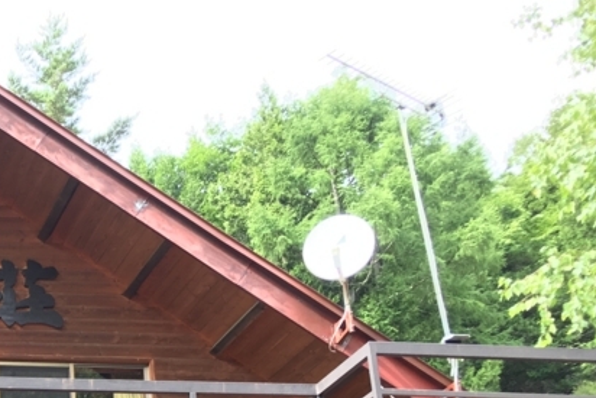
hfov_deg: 24.2
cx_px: -143
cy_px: 496
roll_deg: -0.3
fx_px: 1242
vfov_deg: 17.2
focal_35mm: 75
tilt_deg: +16.3
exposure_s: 1/120
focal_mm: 4.15
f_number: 2.2
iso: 32
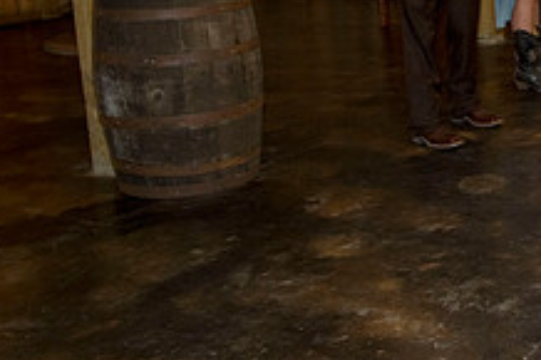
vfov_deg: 18.7
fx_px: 1081
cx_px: 685
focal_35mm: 72
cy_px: 57
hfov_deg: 24.8
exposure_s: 1/60
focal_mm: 27
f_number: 8
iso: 1600
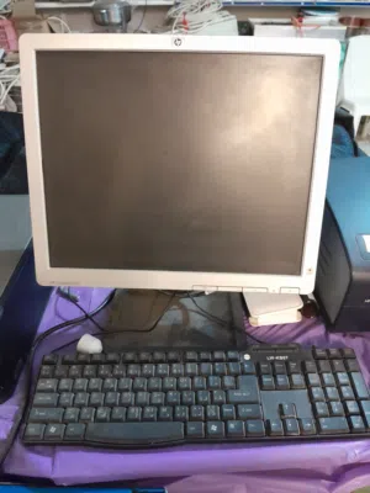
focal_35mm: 26
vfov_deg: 67.3
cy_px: 246
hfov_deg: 53.1
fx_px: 371
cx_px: 185
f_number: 1.8
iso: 800
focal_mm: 3.98
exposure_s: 1/10
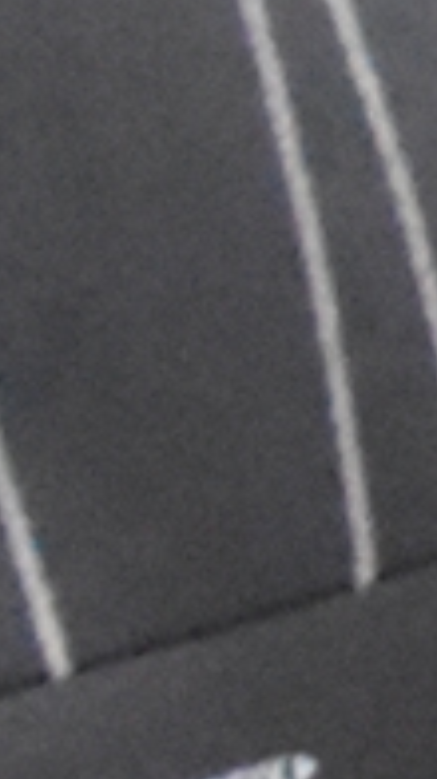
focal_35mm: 261
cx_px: 2360
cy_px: -461
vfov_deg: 8.1
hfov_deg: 4.0
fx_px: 5388
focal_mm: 17
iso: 12800
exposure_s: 1/25
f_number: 2.8
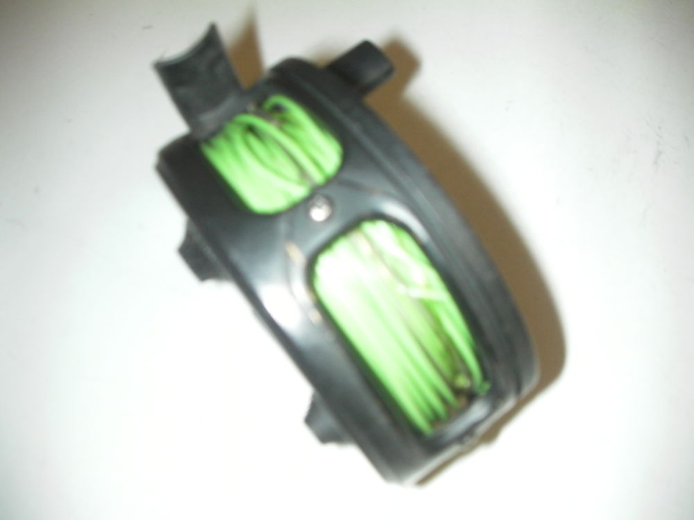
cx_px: 347
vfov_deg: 37.7
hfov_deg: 49.0
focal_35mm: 38
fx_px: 762
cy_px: 260
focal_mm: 6.3
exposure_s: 1/30
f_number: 3.5
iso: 200
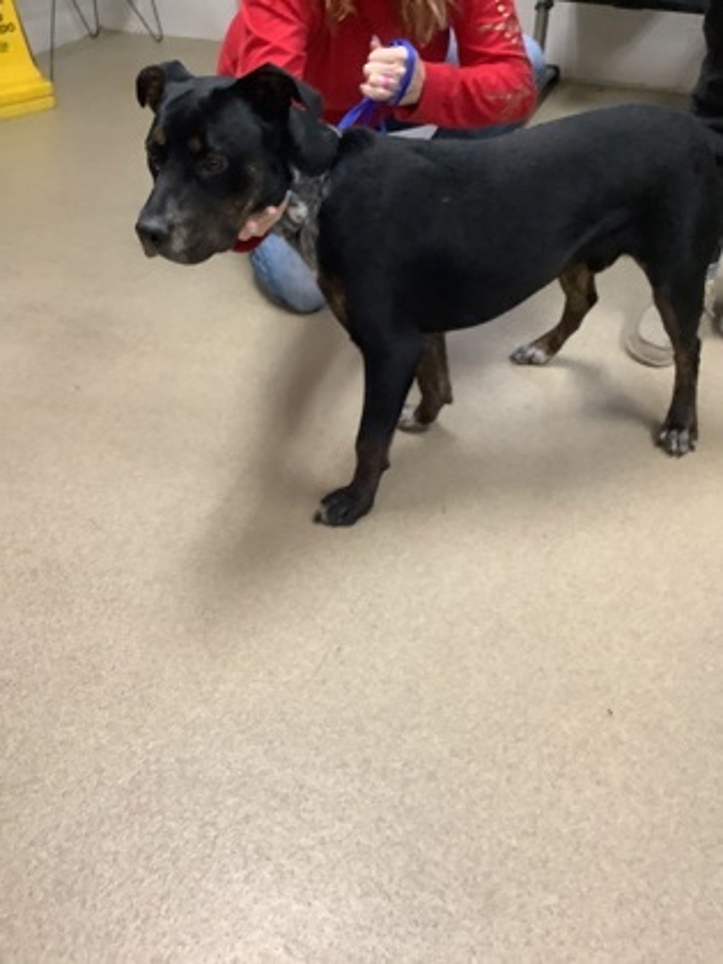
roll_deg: +2.7
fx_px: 863
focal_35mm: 31
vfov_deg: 58.4
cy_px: 482
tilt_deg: -36.1
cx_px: 362
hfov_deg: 45.4
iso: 320
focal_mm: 3.3
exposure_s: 1/60
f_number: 2.4
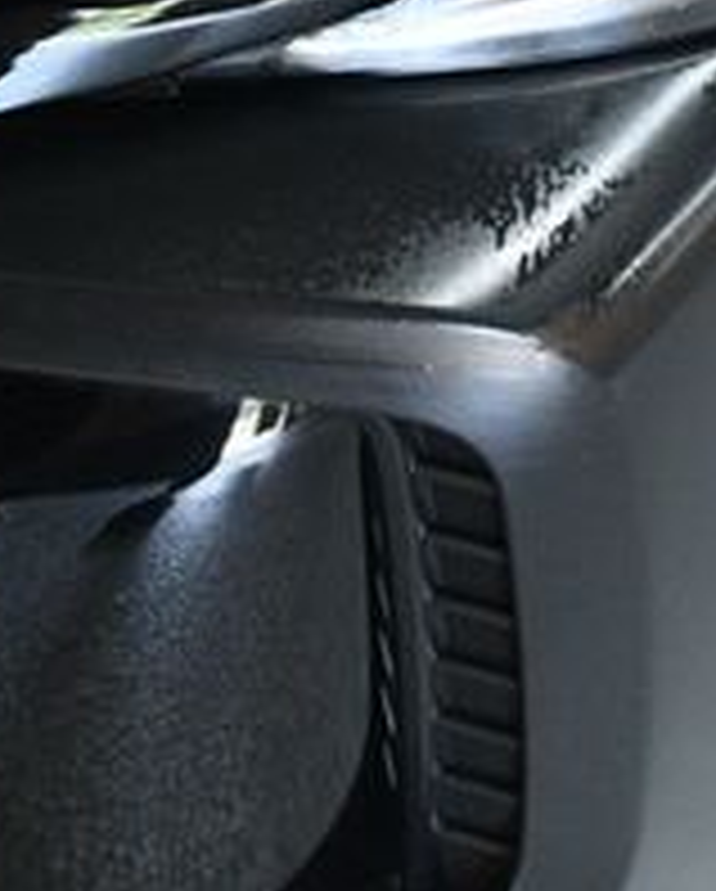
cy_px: -45
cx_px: 293
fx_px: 2881
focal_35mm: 109
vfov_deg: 17.1
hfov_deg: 14.2
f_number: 3.8
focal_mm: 24
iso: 2500
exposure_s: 1/125
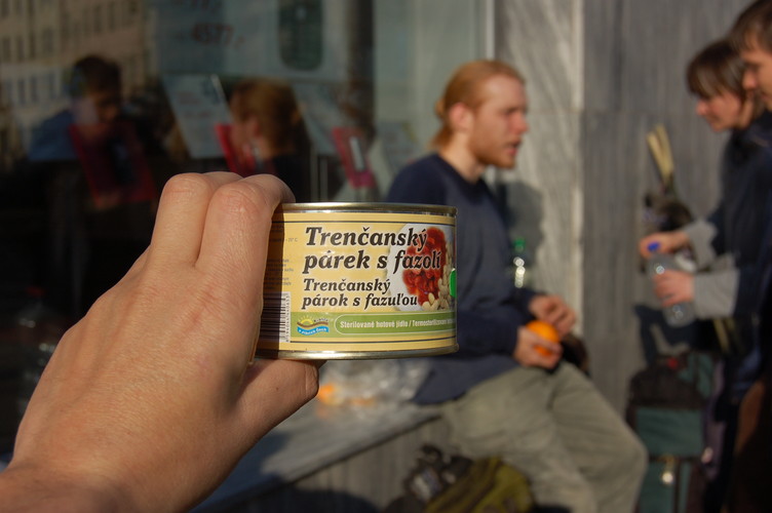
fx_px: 1028
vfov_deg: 28.0
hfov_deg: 41.1
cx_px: 386
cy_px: 256
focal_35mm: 48
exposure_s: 1/1000
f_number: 8
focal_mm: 32
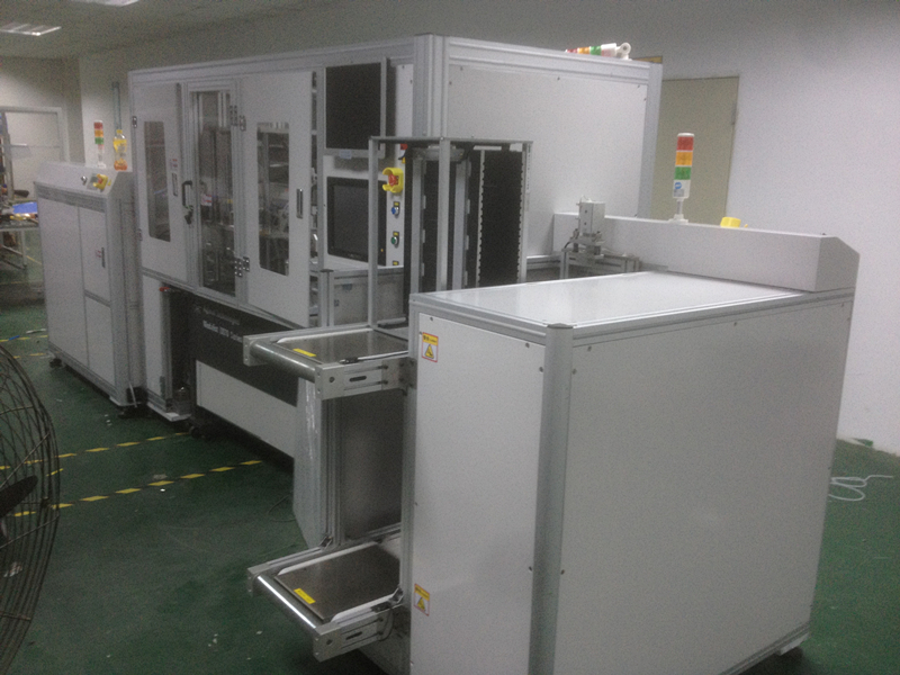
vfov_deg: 40.7
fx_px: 910
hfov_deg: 52.6
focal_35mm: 35
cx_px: 450
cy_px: 338
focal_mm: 4.28
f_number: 2.4
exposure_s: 1/20
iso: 125
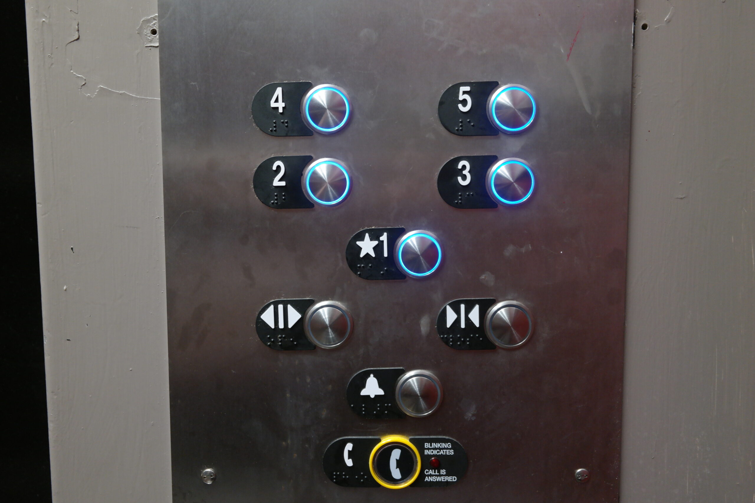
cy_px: 252
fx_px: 629
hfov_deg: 61.9
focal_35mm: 30
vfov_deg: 43.6
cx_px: 378
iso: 800
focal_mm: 20
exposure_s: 1/40
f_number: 3.5
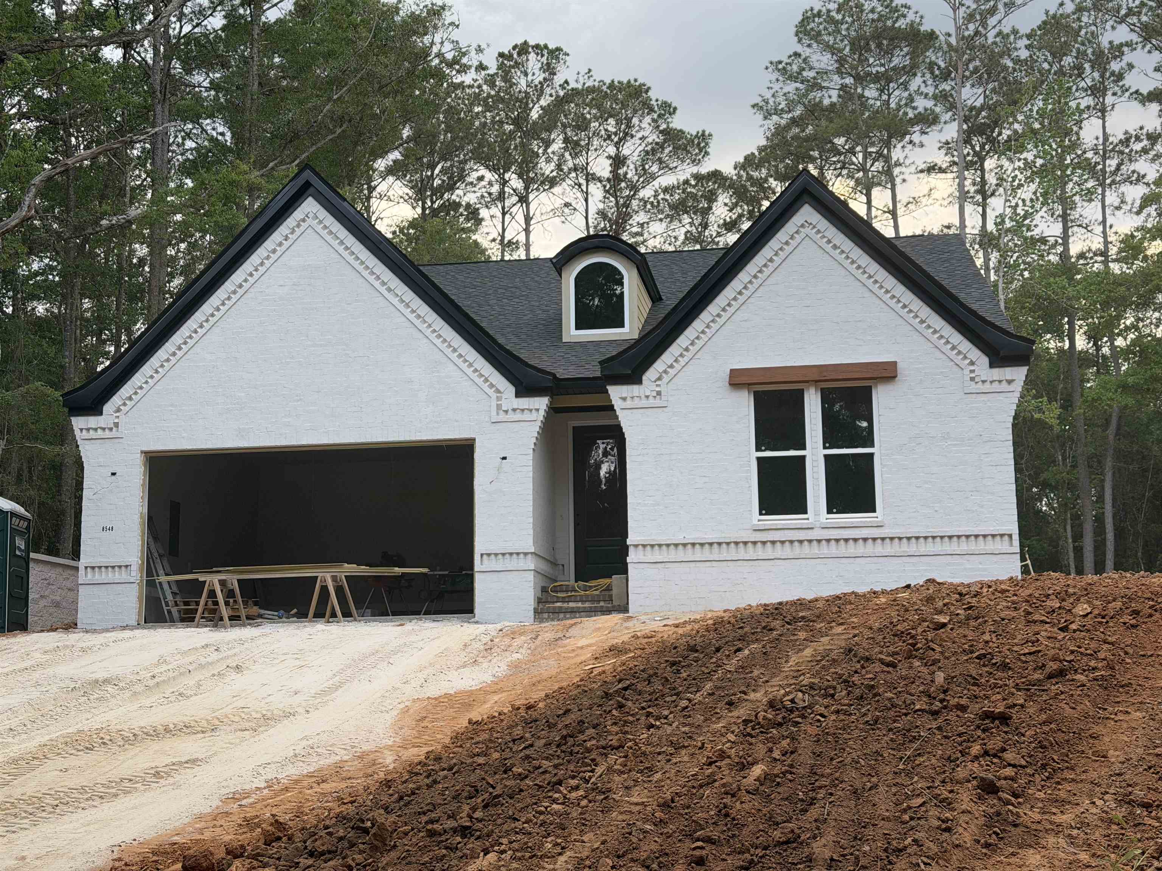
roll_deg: +0.6
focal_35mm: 48
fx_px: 1611
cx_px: 581
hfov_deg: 39.7
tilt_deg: +9.5
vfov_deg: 30.3
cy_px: 436
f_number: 1.78
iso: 64
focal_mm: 6.76
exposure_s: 1/216
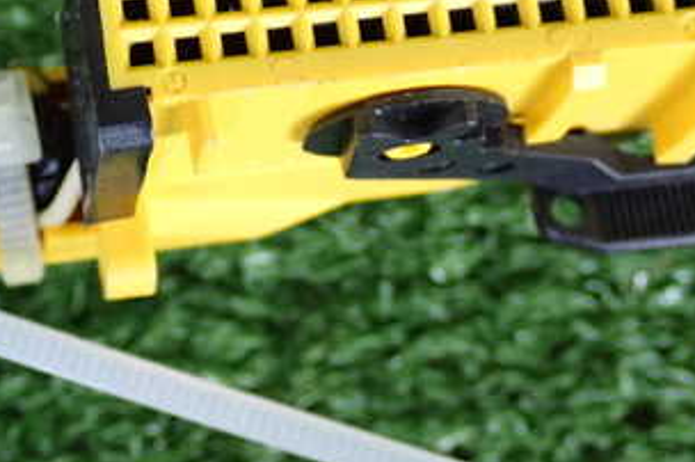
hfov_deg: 18.4
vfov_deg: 12.2
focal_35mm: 111
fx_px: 2141
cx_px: 235
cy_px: 32
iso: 800
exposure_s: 1/50
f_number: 3.3
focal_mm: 9.65
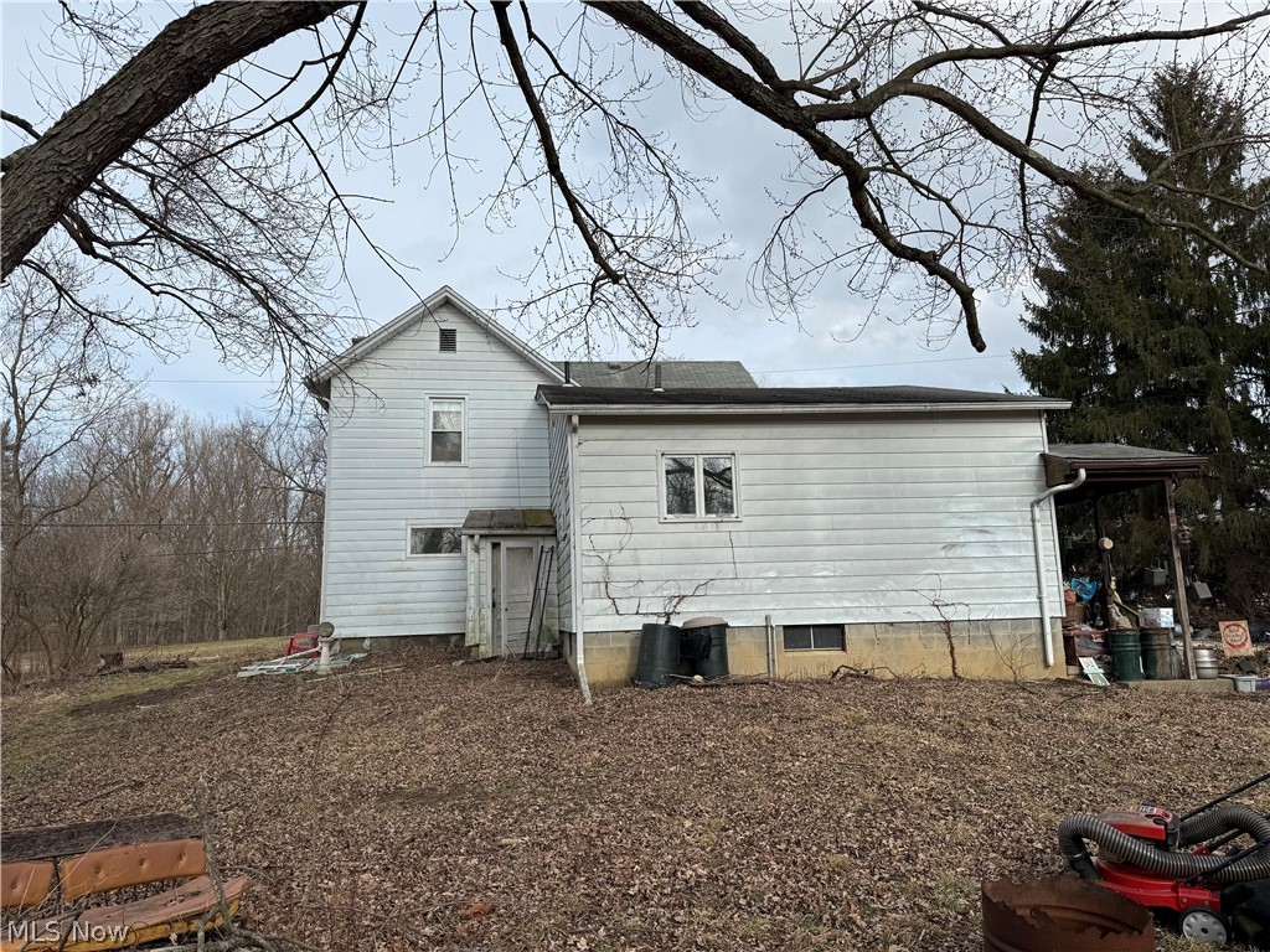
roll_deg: +2.5
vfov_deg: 56.8
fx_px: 881
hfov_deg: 71.6
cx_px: 635
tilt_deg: +9.5
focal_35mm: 24
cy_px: 476
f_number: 1.78
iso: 80
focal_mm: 6.76
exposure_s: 1/4405
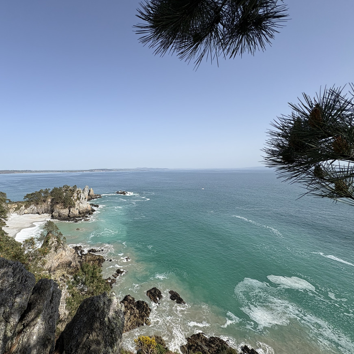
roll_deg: +0.5
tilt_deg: -3.1
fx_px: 197
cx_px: 117
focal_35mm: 17
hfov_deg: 81.1
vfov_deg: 84.0
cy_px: 181
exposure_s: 1/2674
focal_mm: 2.22
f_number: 2.2
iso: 50
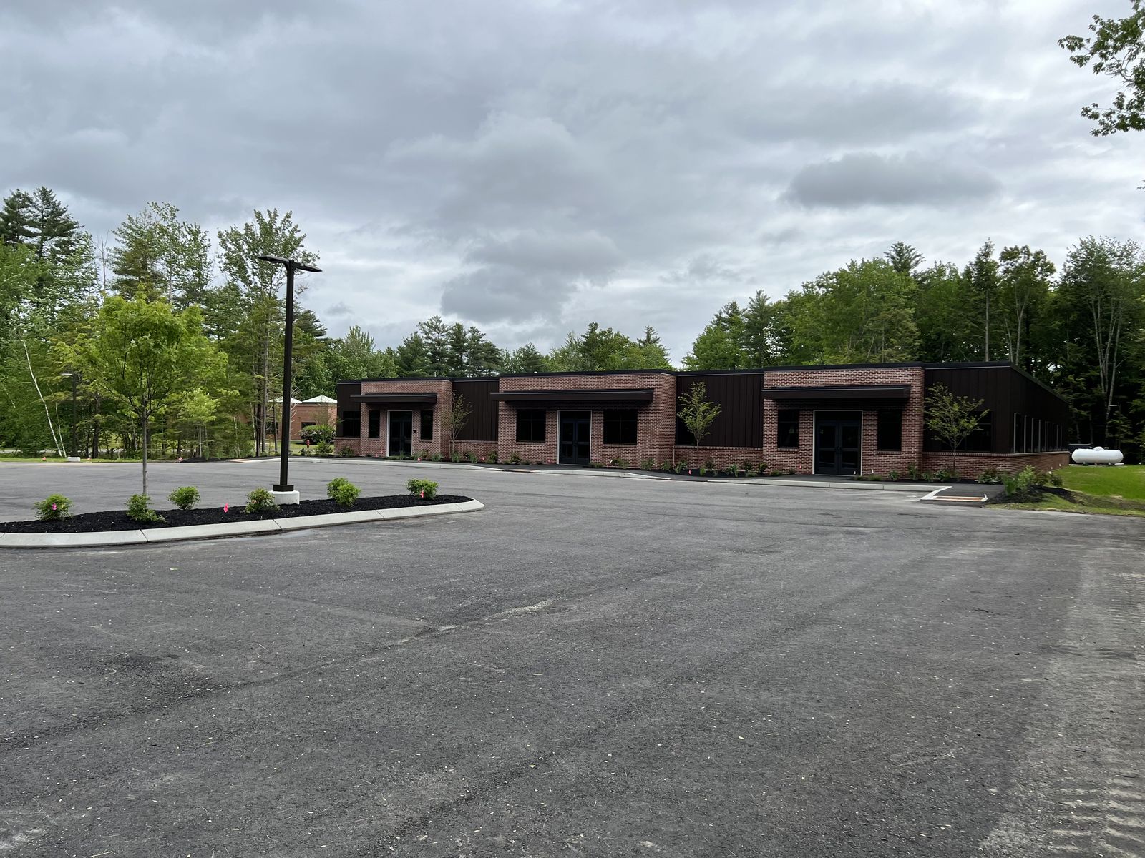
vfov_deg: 53.1
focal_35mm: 26
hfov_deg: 67.3
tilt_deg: -0.2
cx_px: 572
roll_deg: -0.8
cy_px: 429
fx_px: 860
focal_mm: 5.7
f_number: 1.5
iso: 50
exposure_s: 1/5882
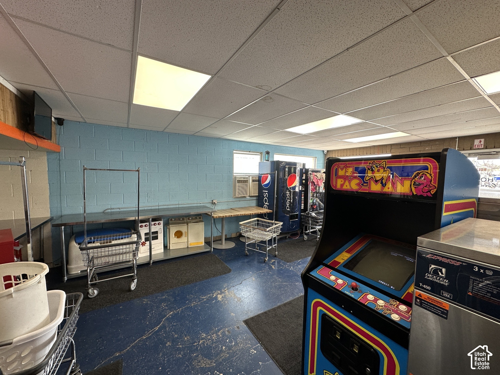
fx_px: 202
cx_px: 250
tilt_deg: -3.3
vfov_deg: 85.7
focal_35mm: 14
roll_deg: -0.6
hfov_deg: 102.1
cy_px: 188
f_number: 2.2
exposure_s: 1/120
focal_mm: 2.22
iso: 125
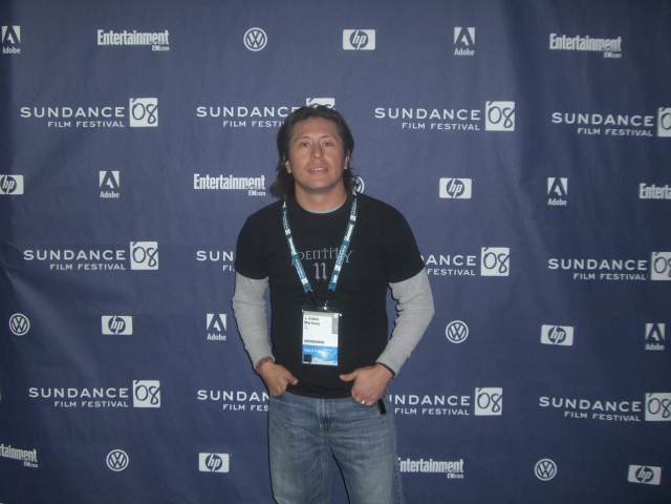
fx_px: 737
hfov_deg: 49.0
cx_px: 336
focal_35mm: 38
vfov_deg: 37.7
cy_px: 252
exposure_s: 1/60
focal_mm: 6.2
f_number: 2.7
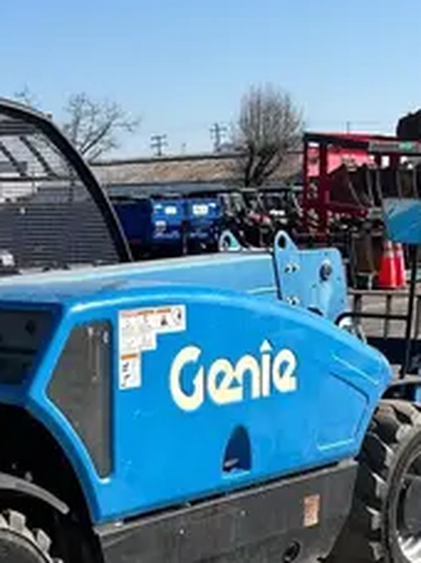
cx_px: 20
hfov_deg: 17.2
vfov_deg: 23.2
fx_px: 1363
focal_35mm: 84
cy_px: 386
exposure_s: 1/4444
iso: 50
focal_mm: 5.7
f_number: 1.5
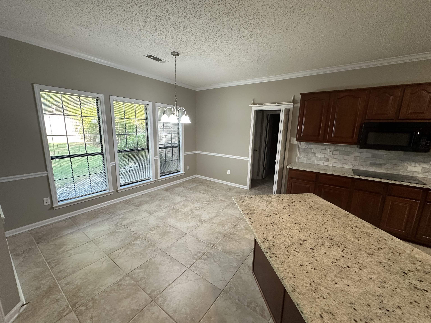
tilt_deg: -10.6
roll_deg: -2.0
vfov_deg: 85.7
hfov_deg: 102.1
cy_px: 162
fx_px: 174
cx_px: 216
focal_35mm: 14
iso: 250
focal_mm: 2.22
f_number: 2.2
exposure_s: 1/120
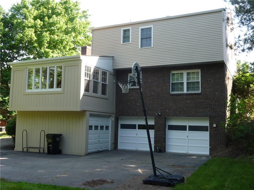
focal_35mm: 40
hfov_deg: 46.8
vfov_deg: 36.0
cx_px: 127
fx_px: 294
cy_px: 95
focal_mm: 6.7
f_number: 3.9
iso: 100
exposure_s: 1/125
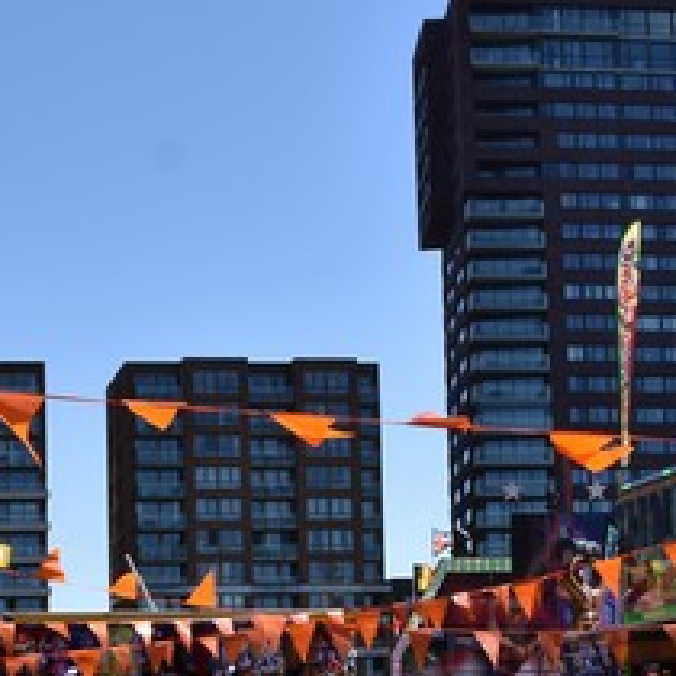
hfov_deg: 17.7
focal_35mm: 97
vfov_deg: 17.6
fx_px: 2143
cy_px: 620
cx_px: 77
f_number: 8
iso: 220
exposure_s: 1/500
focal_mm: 20
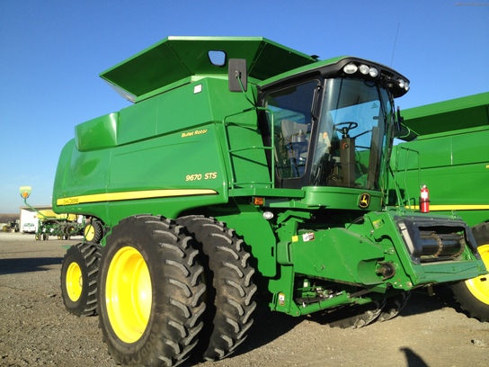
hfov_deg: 52.6
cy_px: 184
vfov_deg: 40.7
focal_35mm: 35
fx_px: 494
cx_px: 244
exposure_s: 1/1004
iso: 50
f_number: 2.4
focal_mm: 4.28
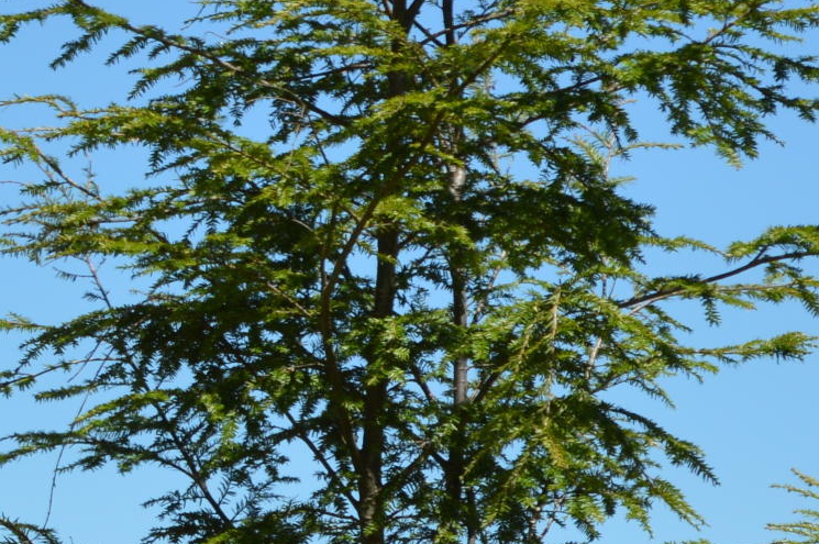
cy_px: 344
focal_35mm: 332
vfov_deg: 4.1
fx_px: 7545
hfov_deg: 6.1
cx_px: -434
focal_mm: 55
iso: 100
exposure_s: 1/250
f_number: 8
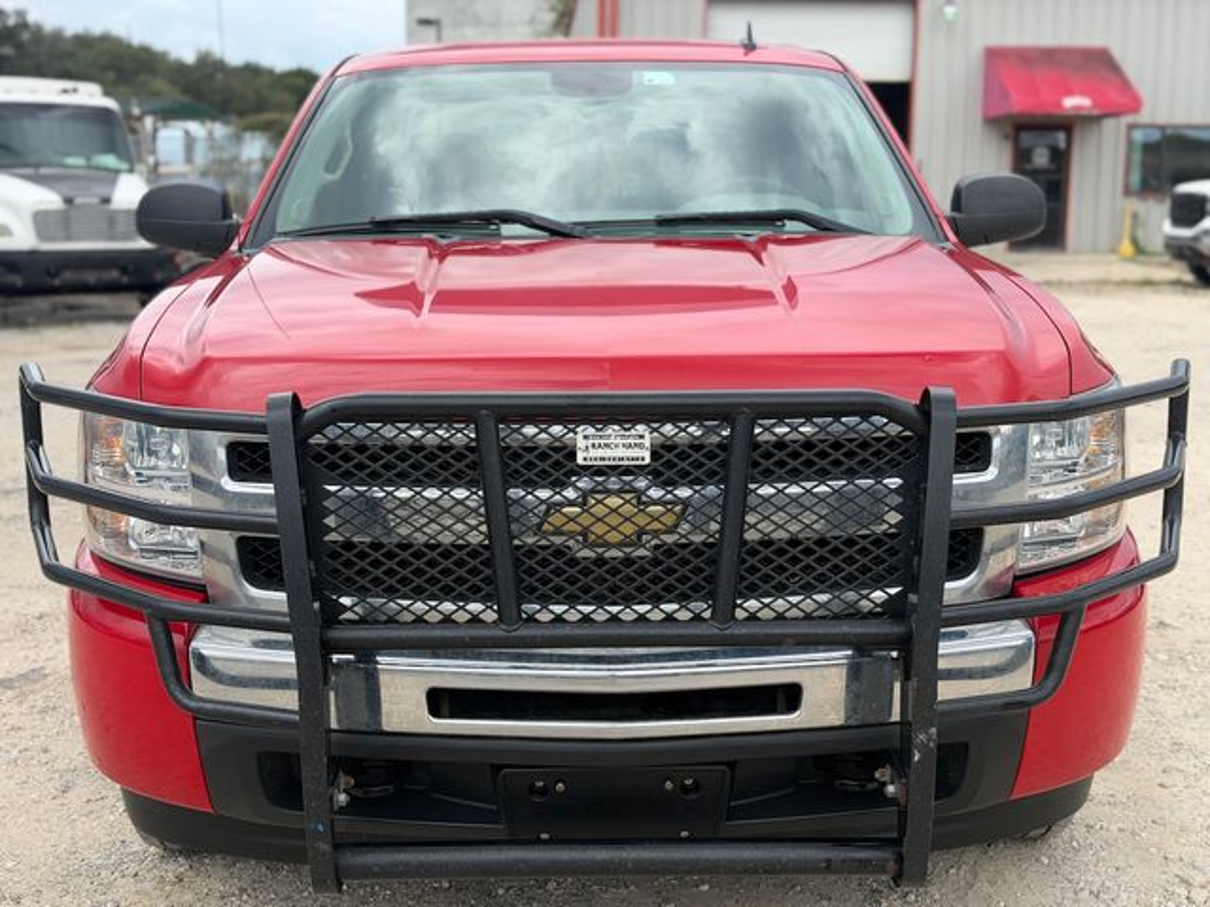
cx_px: 605
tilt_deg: -7.9
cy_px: 454
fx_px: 1678
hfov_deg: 39.7
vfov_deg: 30.3
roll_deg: -1.1
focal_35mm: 48
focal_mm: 6.76
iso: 64
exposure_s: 1/2273
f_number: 1.78
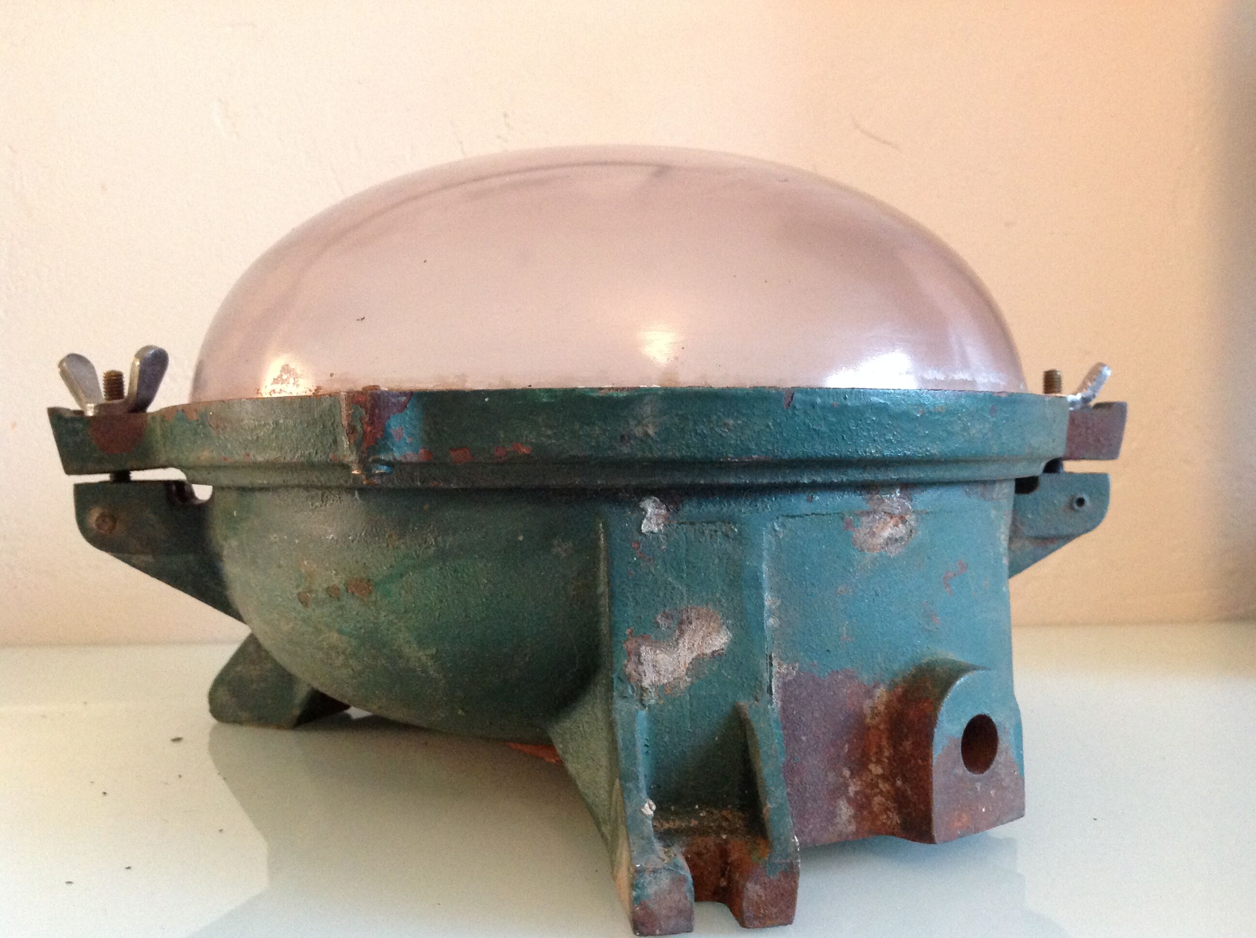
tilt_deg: +0.0
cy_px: 469
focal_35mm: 35
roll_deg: +0.3
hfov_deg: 52.7
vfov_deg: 40.6
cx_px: 628
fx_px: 1268
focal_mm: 4.28
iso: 400
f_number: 2.4
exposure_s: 1/17
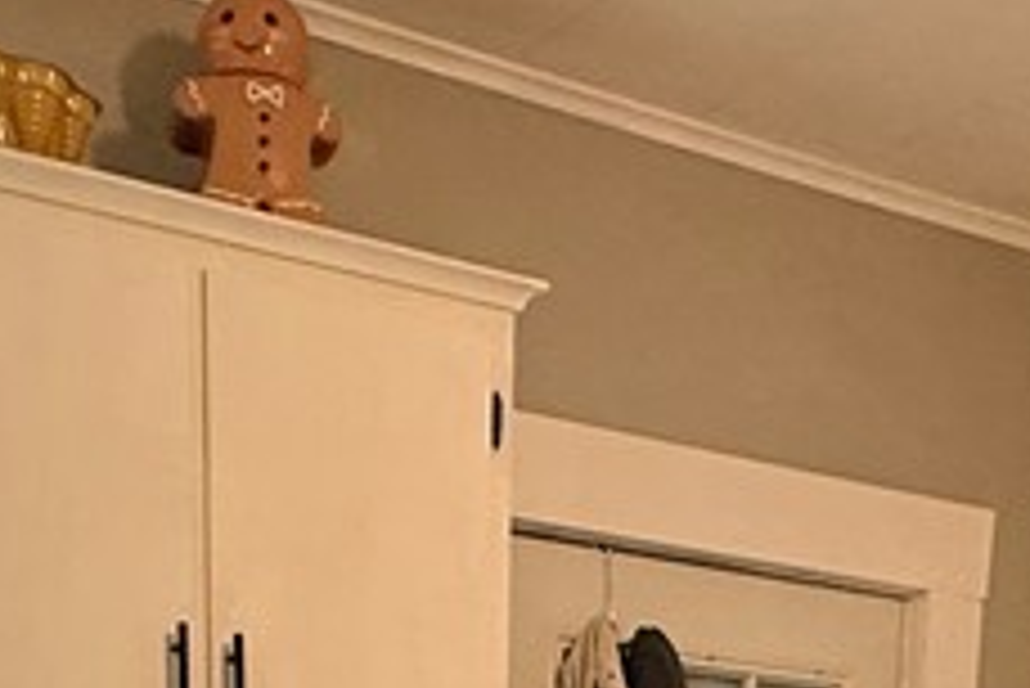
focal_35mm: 65
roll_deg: -1.4
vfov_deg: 16.3
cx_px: 522
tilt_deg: -10.0
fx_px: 1861
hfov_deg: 30.9
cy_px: 1358
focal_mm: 2.22
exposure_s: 1/60
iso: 400
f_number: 2.2
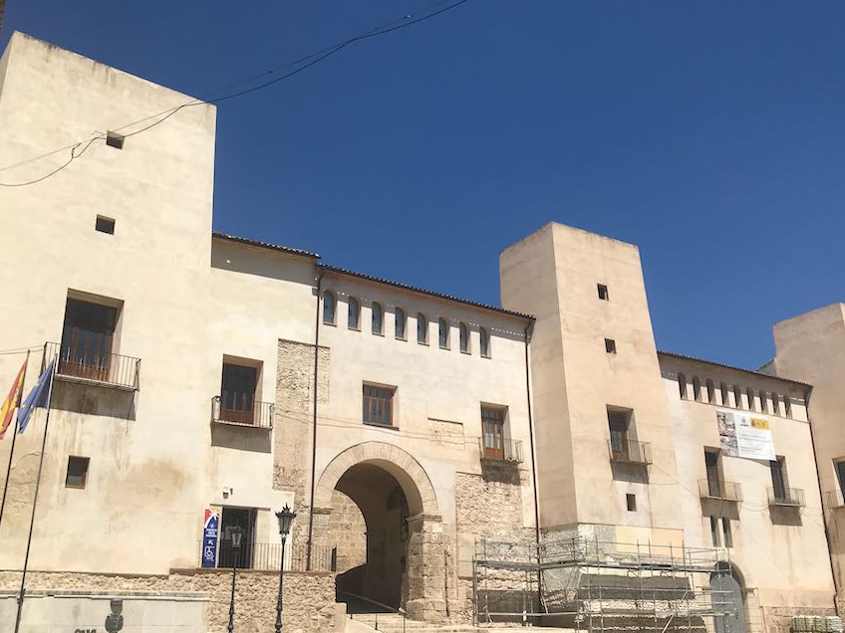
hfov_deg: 55.3
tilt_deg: +17.2
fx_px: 806
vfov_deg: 42.8
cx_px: 437
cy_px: 370
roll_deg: +0.6
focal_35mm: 33
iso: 25
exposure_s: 1/5319
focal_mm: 3.99
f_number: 1.8
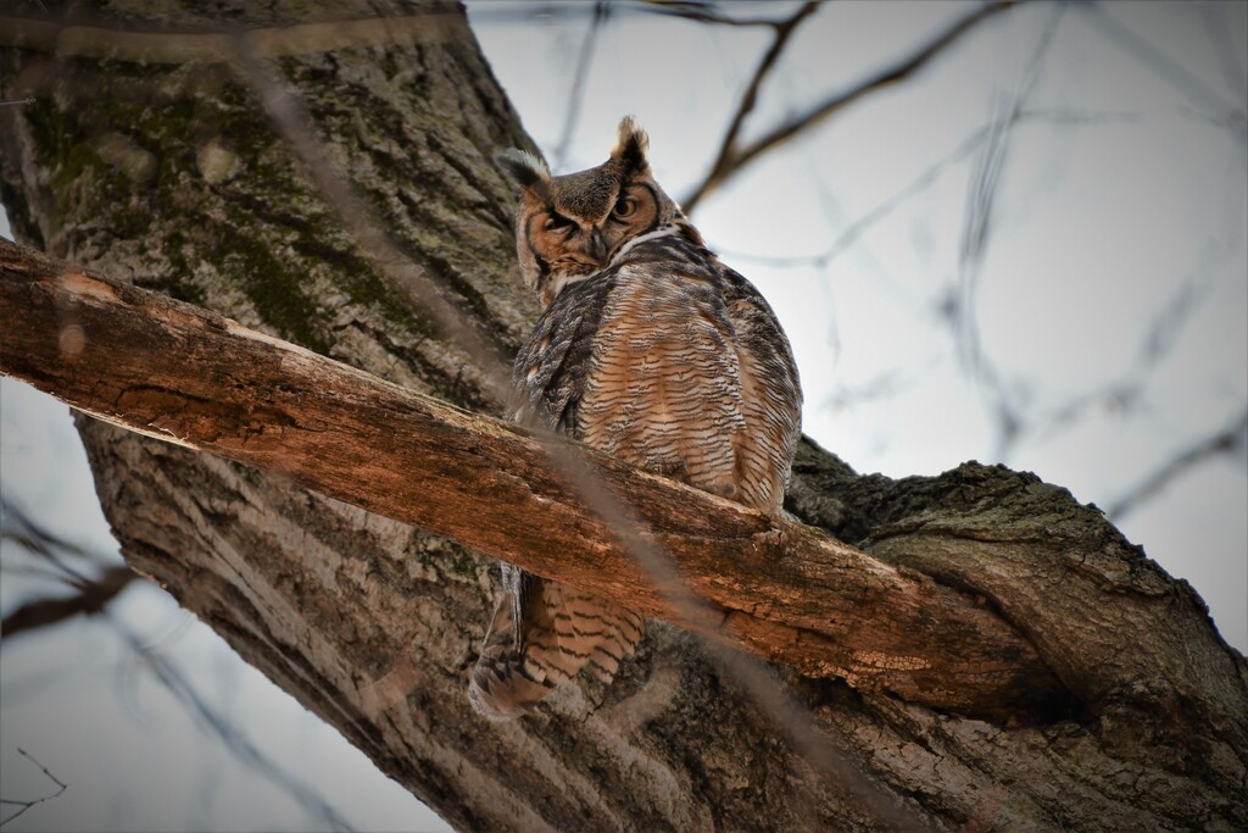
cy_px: 416
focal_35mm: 750
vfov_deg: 1.8
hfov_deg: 2.7
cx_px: 624
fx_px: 26002
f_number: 5.6
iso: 640
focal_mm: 500
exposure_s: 1/400
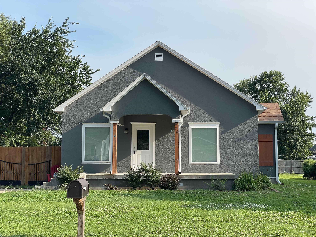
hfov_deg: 36.8
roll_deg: +0.8
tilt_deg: +5.6
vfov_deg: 28.0
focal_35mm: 52
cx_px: 158
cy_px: 118
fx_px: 475
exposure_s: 1/959
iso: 25
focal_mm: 6
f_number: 2
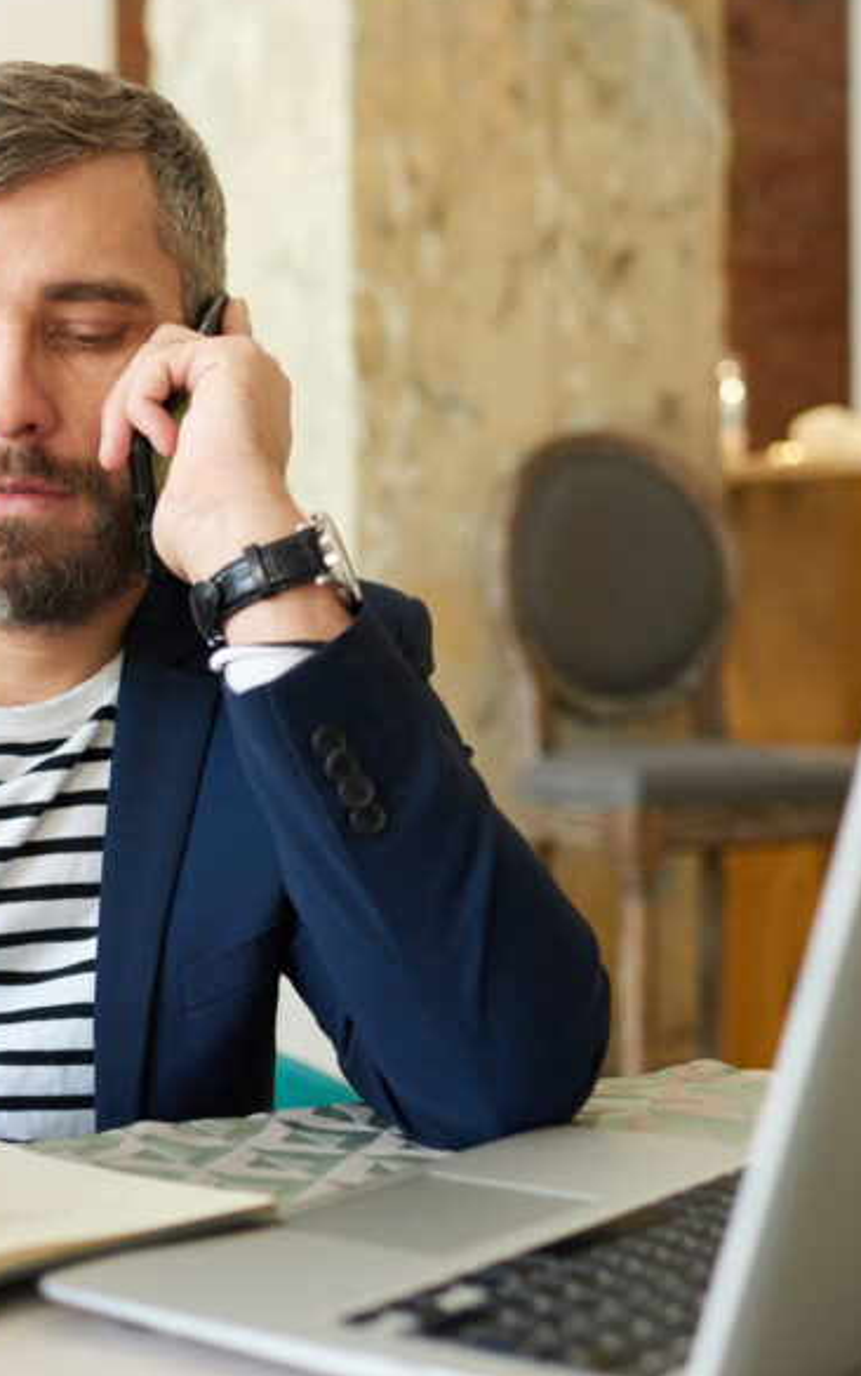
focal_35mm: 61
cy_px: 753
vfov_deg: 33.4
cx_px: -59
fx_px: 2289
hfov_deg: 20.4
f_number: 2.5
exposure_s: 1/160
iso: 800
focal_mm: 35
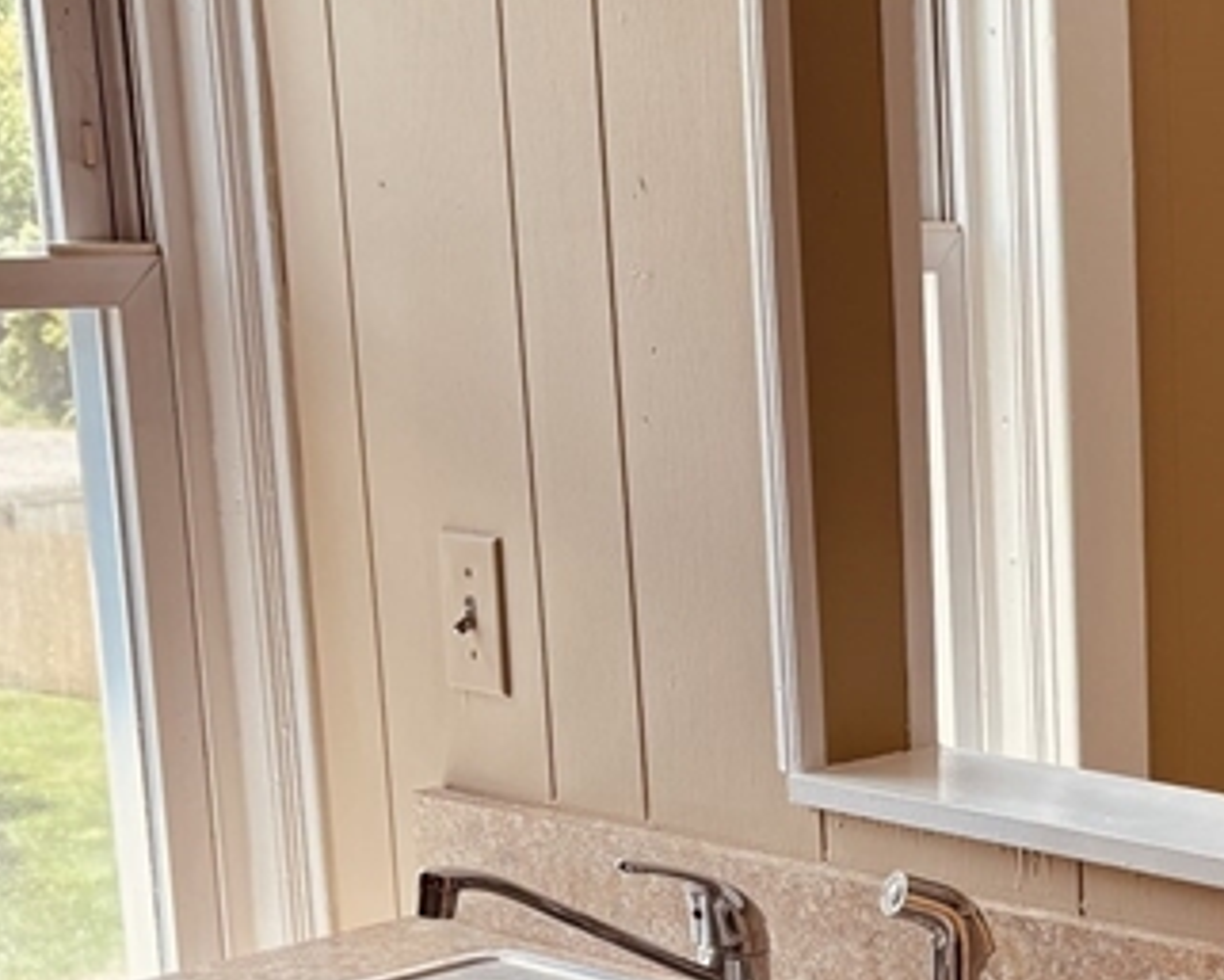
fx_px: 2935
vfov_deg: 18.7
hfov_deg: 22.2
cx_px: 1365
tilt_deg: -12.4
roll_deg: +0.1
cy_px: 808
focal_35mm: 81
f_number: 1.6
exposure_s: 1/135
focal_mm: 5.96
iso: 40
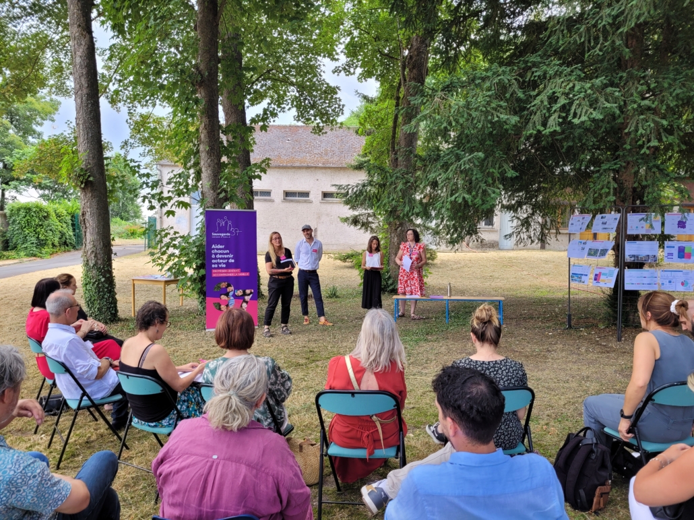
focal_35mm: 26
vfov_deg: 53.0
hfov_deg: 67.3
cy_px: 260
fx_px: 521
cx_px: 347
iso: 40
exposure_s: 1/117
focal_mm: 5.4
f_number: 1.8
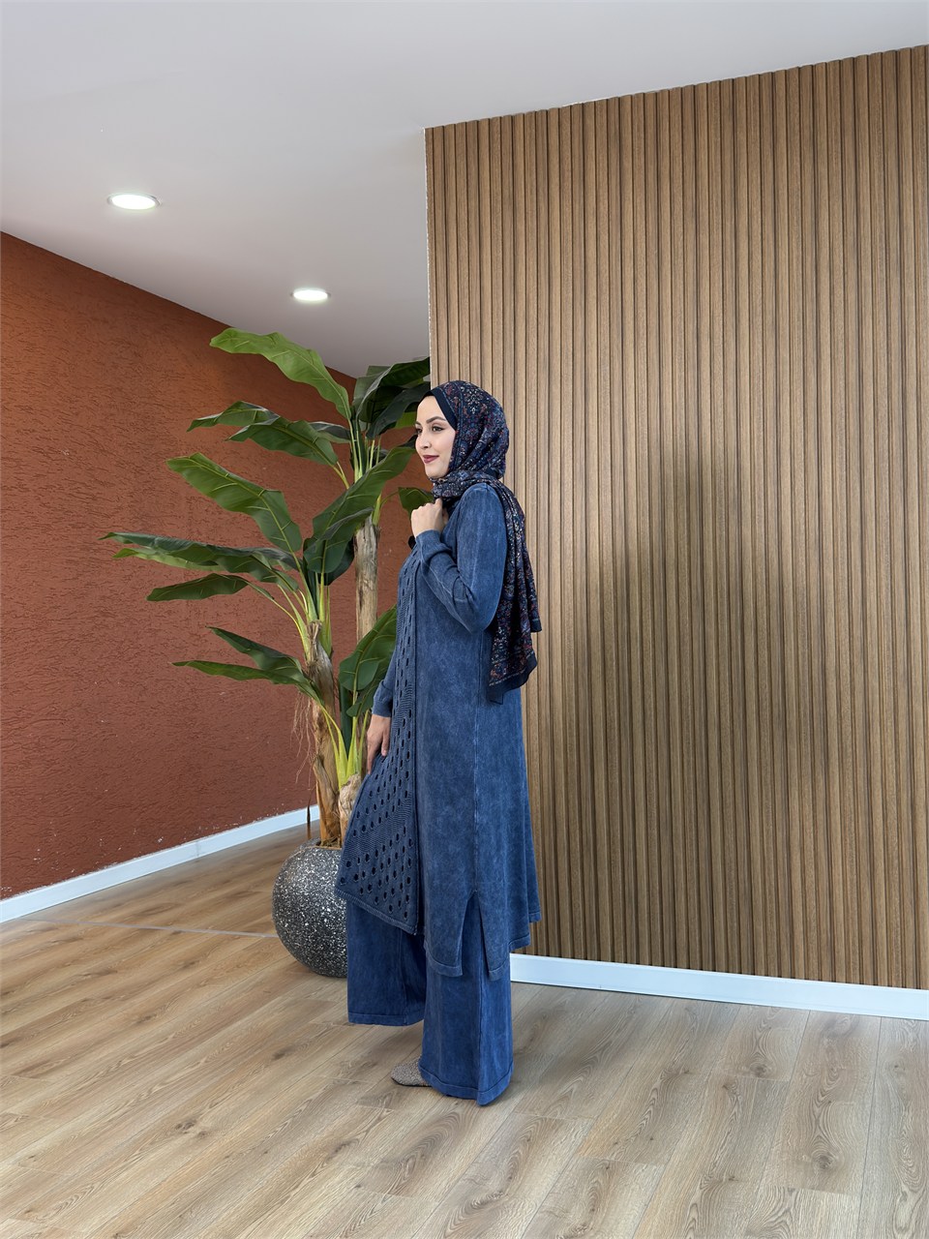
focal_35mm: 35
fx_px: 1252
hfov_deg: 40.7
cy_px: 620
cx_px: 464
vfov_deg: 52.6
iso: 125
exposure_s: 1/102
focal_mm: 6.76
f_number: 1.78
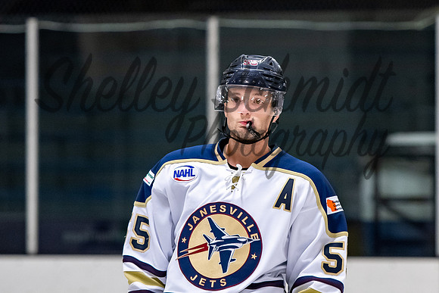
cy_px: 111
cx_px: 248
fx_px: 4525
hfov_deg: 5.6
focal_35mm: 371
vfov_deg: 3.7
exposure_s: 1/800
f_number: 3.2
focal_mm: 165
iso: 2500
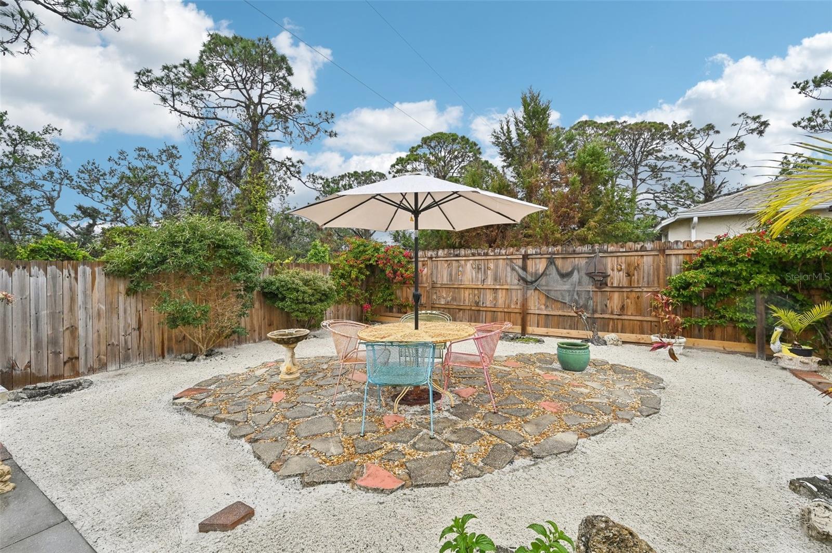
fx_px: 323
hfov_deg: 104.3
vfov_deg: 81.1
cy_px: 276
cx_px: 416
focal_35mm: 14
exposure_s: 1/500
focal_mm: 14
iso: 400
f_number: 8
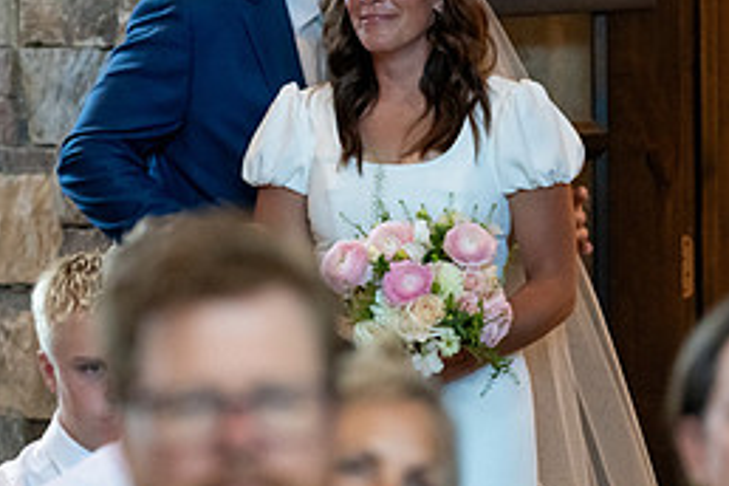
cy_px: 237
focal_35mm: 405
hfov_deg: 5.1
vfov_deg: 3.4
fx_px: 8201
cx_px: 271
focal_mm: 150
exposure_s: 1/400
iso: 3200
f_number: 2.8
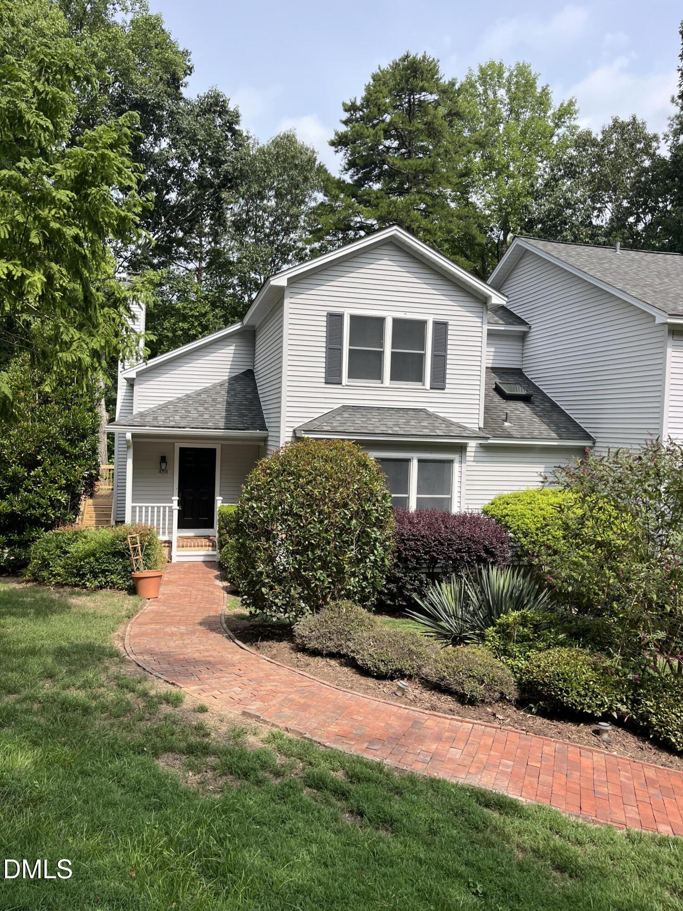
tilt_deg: -2.4
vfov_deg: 67.3
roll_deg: -1.3
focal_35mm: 26
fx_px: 684
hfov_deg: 53.1
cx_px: 342
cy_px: 456
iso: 50
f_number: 1.6
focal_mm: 5.1
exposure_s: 1/1890
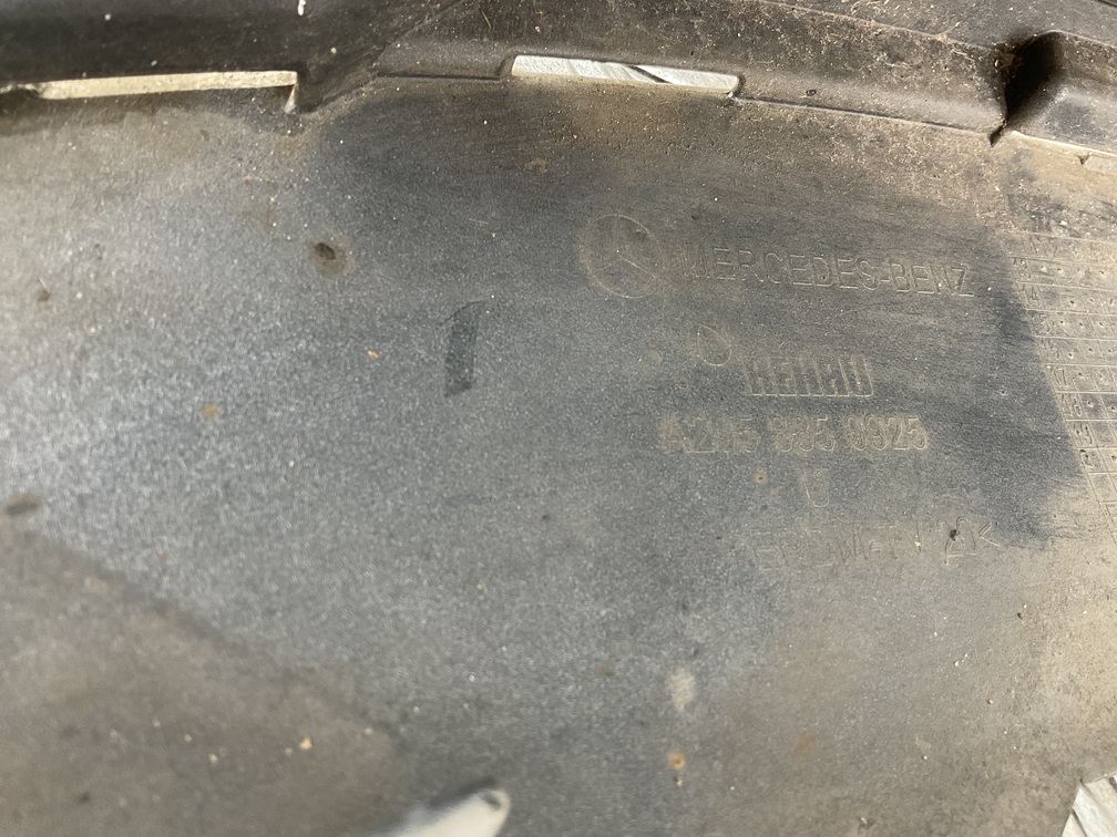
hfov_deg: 61.7
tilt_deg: -56.0
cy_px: 418
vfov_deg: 48.2
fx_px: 936
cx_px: 558
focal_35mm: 29
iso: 125
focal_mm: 3
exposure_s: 1/60
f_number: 1.8
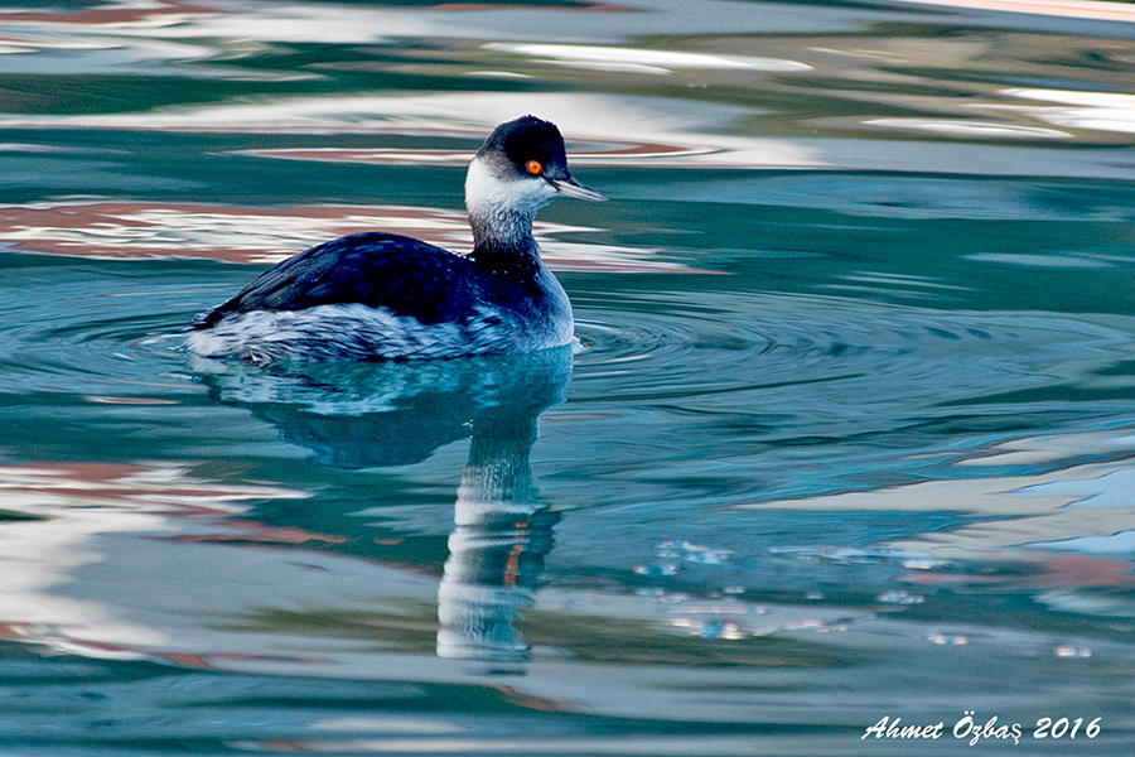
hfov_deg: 4.1
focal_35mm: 500
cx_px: 568
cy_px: 378
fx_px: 15763
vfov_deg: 2.7
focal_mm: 500
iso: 400
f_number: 5.6
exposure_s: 1/800
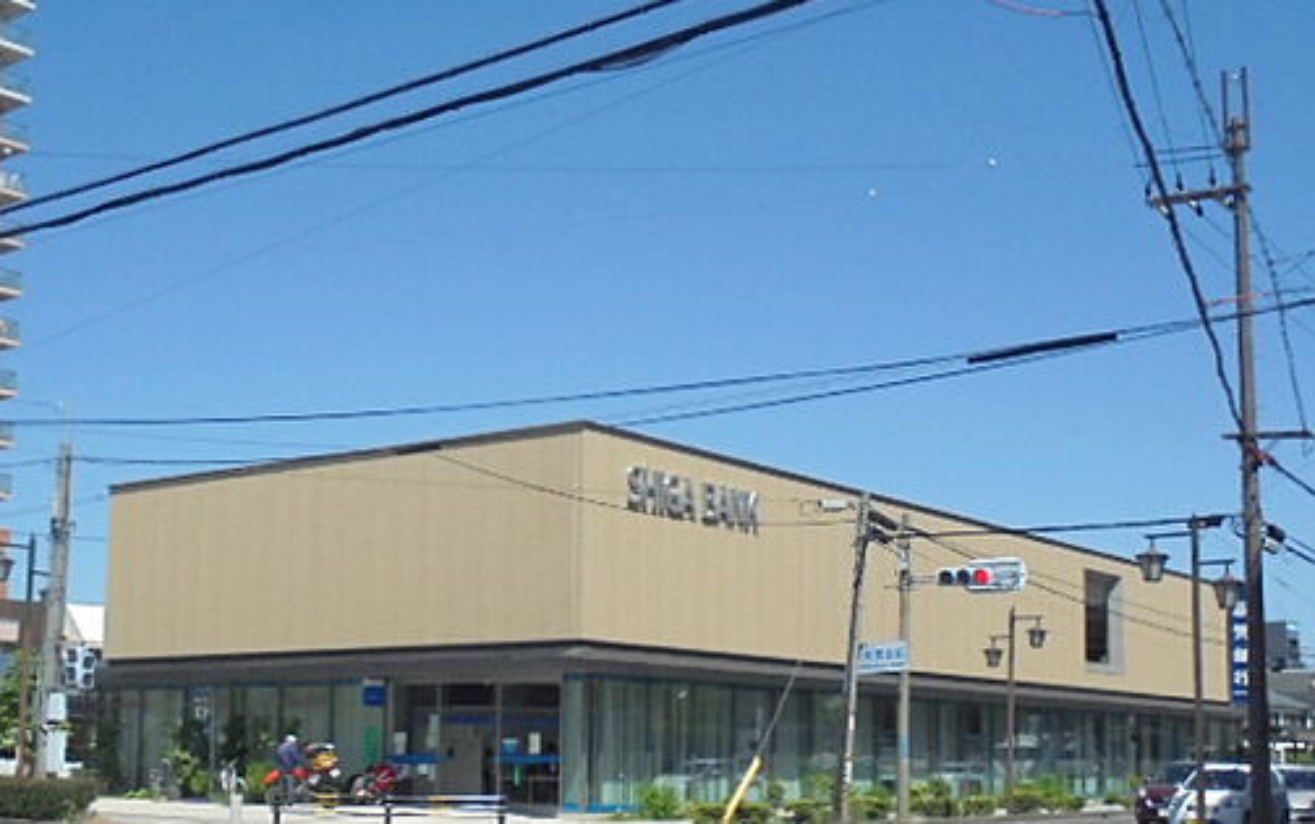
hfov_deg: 41.8
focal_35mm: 48
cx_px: 596
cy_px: 547
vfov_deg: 26.8
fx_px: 1721
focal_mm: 6.9
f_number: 13.3
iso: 400
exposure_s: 1/400
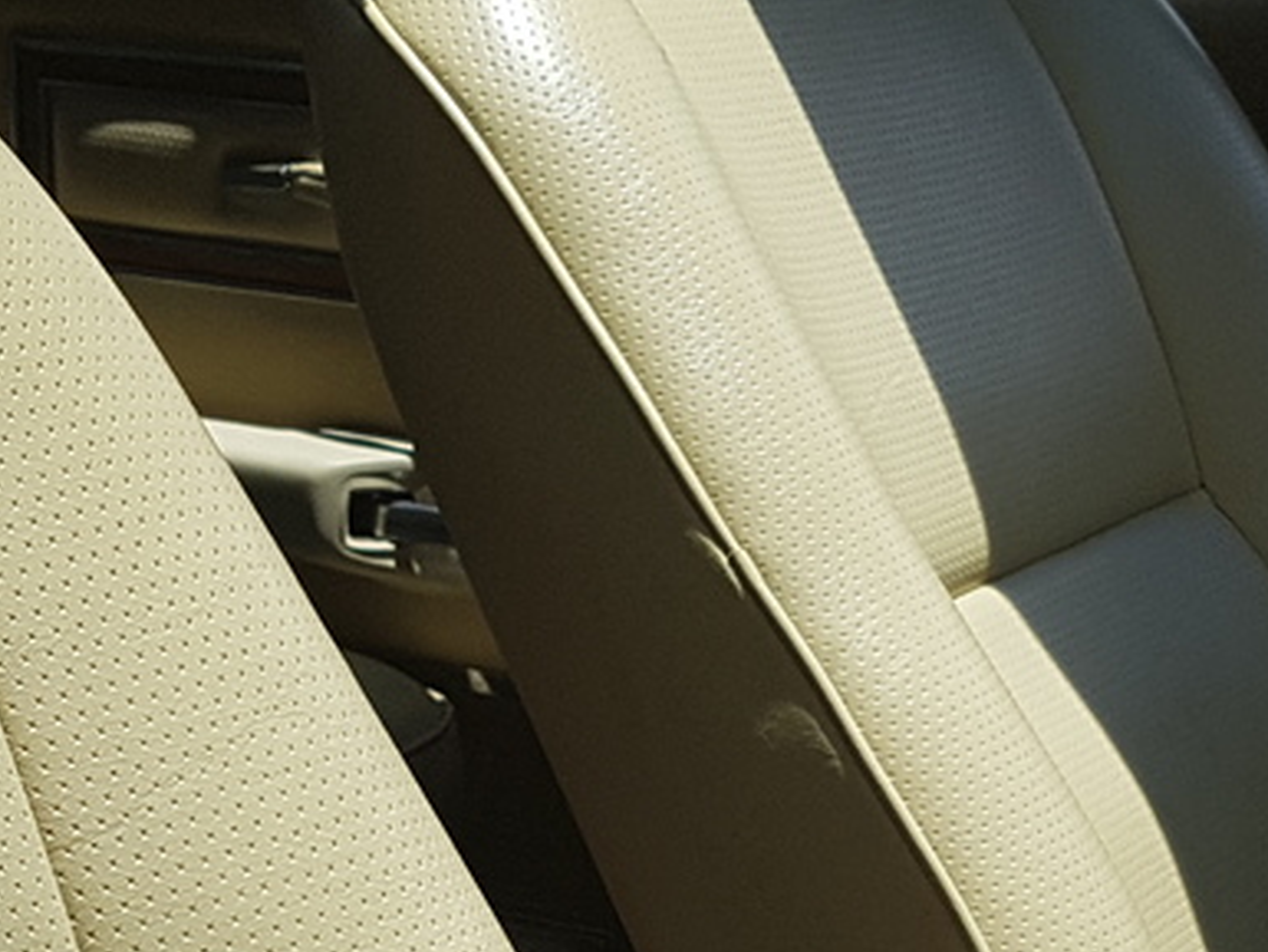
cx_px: 652
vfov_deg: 25.5
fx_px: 1979
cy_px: 982
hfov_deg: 35.5
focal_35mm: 54
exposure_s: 1/2256
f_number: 1.7
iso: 50
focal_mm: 4.2
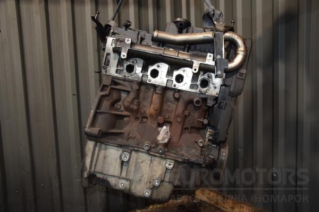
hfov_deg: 57.2
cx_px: 160
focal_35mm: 33
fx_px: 292
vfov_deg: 40.0
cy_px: 106
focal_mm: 22
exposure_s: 1/60
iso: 800
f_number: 5
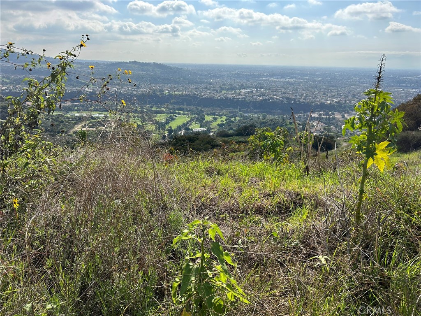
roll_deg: -0.7
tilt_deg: -18.1
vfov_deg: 53.1
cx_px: 210
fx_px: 316
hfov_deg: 67.3
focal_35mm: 26
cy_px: 158
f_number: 1.5
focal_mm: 5.7
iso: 50
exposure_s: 1/4831
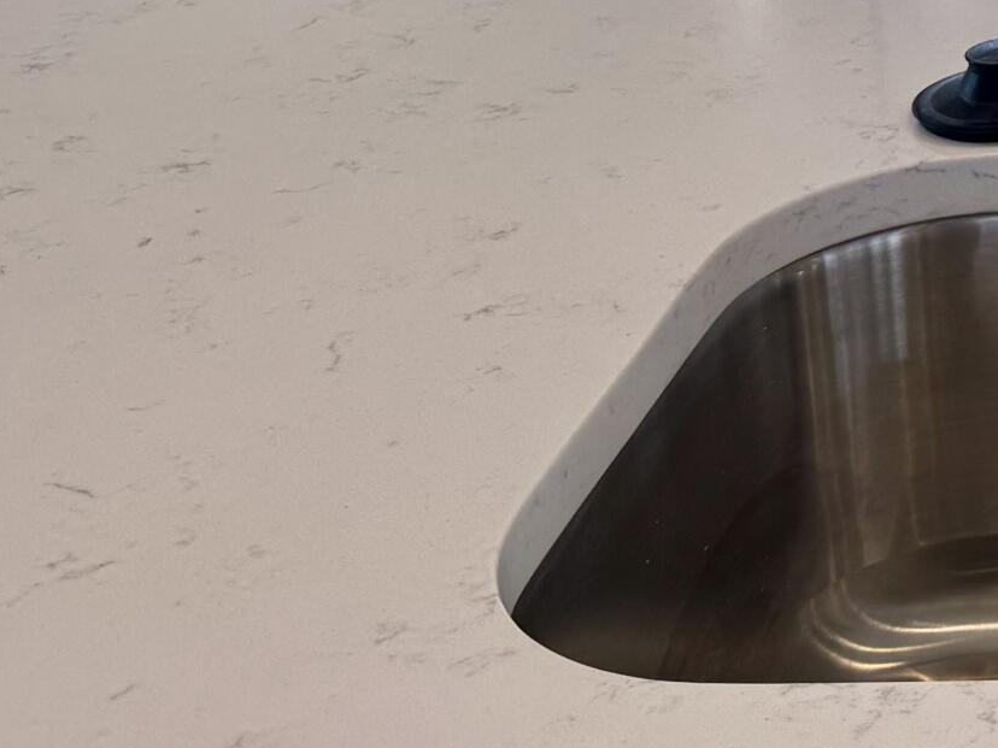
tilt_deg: -15.9
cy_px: -272
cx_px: 1674
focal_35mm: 87
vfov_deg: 15.9
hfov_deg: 18.6
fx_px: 2508
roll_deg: +0.2
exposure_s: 1/120
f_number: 1.78
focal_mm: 6.76
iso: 64
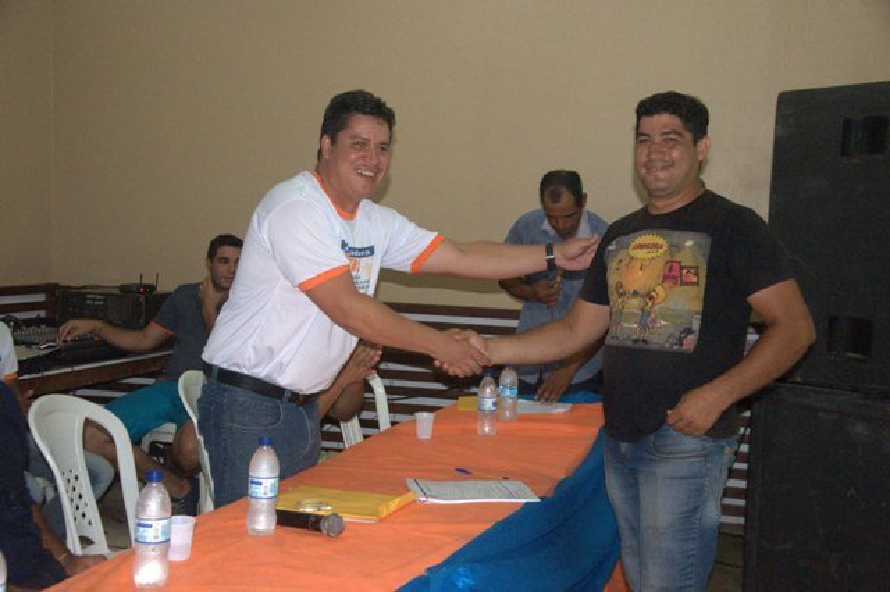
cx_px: 445
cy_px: 296
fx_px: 1186
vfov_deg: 28.0
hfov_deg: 41.1
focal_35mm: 48
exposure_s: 1/60
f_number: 5.6
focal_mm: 32
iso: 2500
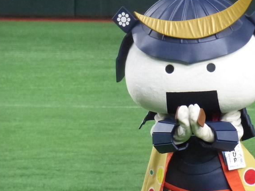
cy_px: 145
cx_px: 213
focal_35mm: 727
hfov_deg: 2.7
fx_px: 5357
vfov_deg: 2.0
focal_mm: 62.1
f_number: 2.8
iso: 800
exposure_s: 1/400
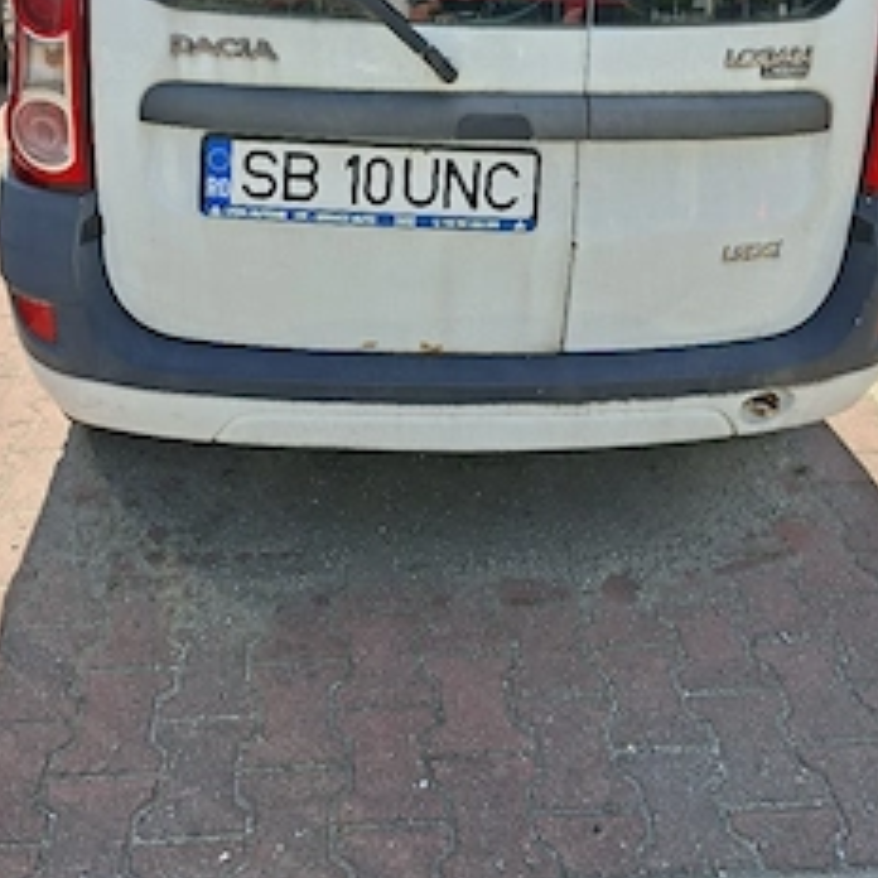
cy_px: 144
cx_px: 435
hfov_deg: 47.2
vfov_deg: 44.3
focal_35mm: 35
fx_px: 1004
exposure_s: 1/1429
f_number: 1.8
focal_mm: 5.54
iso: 50
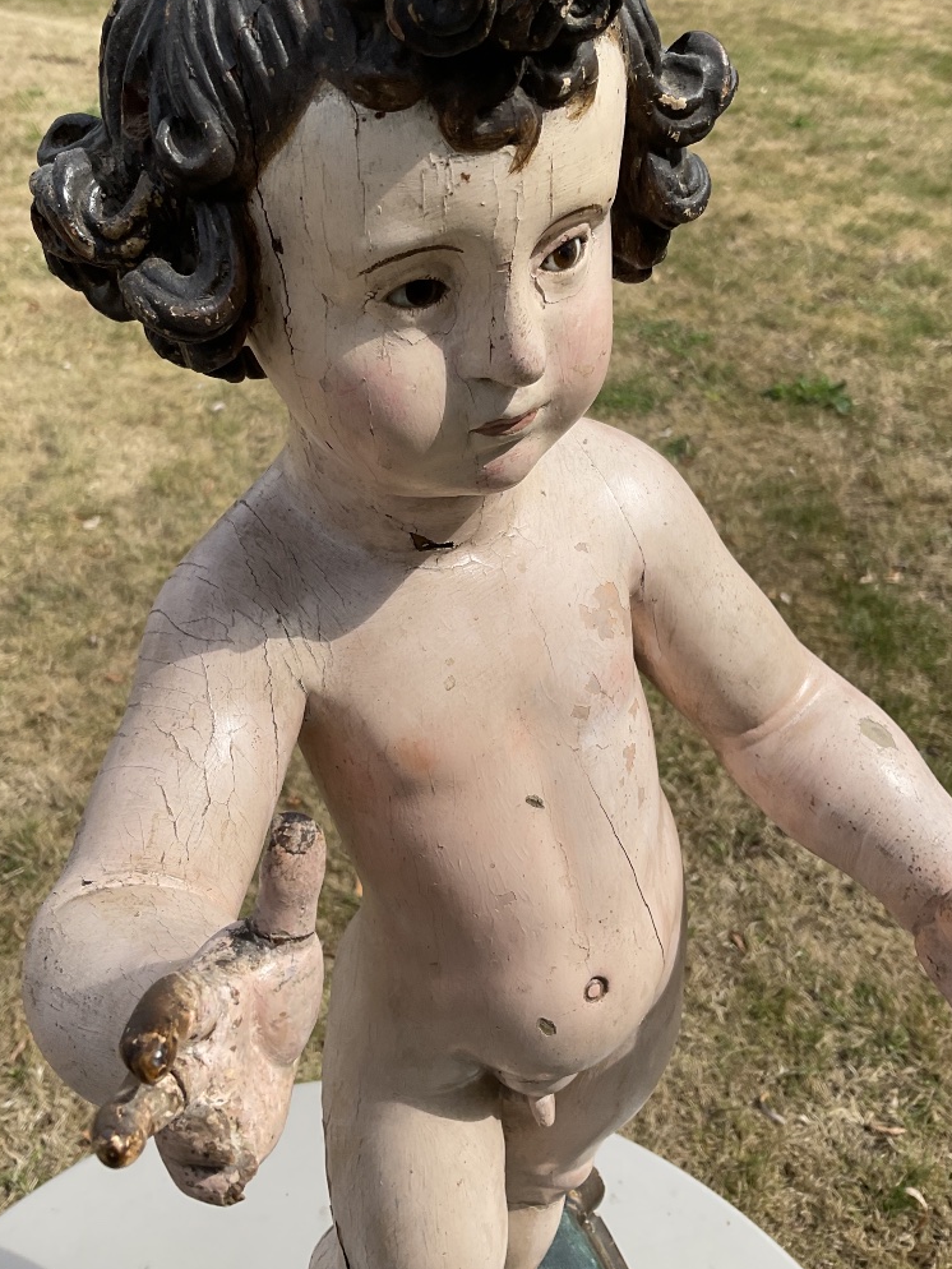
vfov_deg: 52.4
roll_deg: +1.4
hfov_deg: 40.6
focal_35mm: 35
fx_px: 1283
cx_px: 416
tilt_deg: -31.5
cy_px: 543
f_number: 1.8
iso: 16
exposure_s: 1/1412
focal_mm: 3
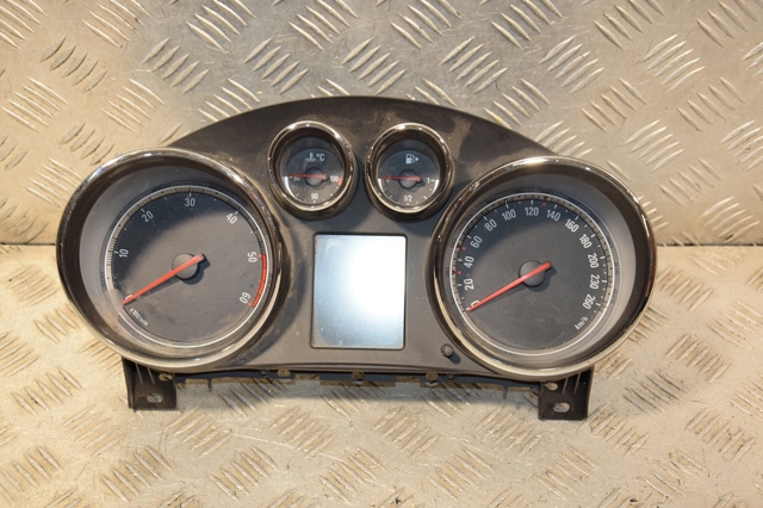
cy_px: 254
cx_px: 382
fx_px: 1207
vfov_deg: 23.8
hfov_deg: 35.1
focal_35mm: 57
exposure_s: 1/200
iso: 800
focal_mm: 38
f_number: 5.6
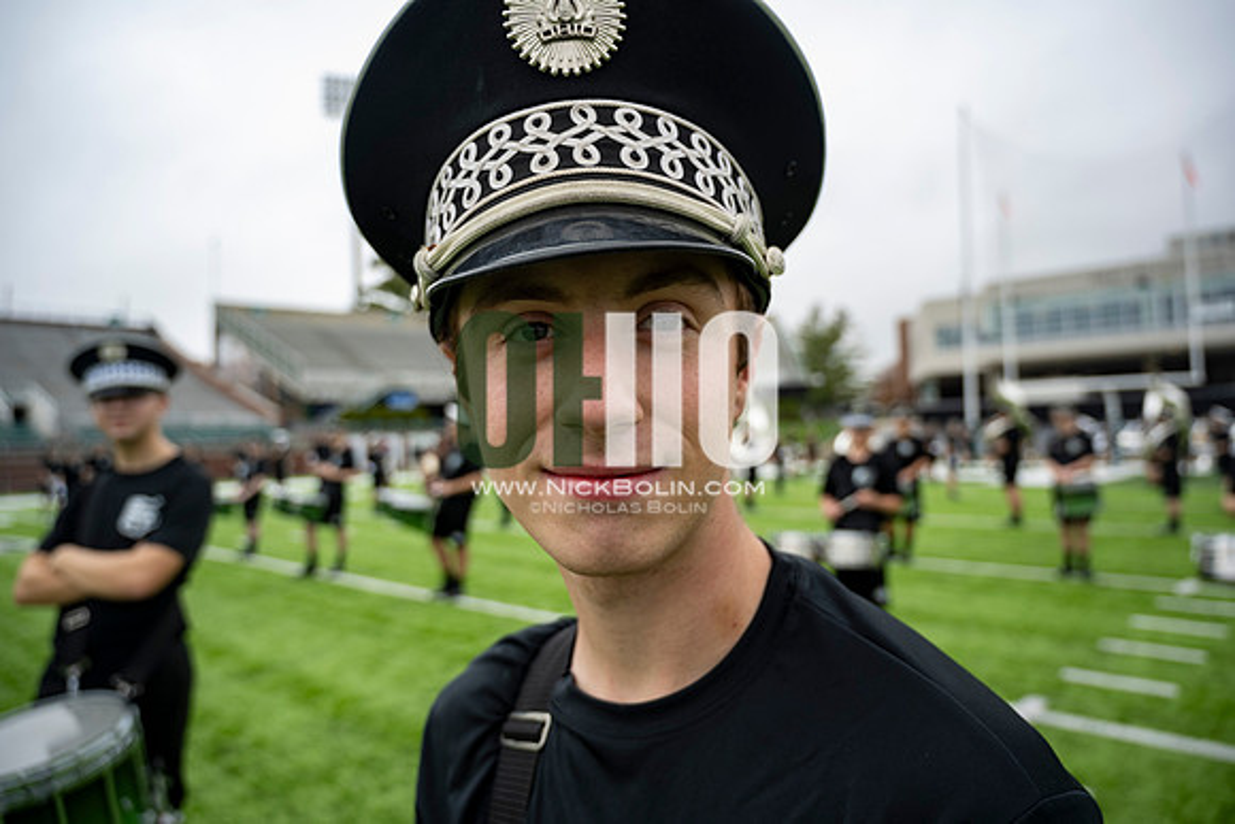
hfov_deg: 73.7
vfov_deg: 53.2
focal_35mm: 24
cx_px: 618
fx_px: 823
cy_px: 412
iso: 160
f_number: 4
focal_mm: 24
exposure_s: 1/200
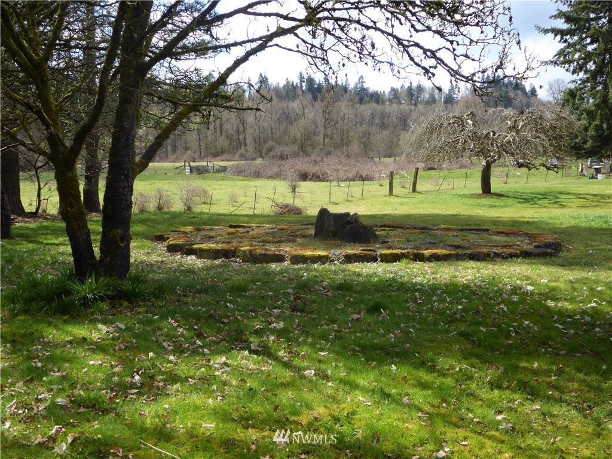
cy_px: 230
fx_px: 813
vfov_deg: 31.5
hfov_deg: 41.2
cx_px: 306
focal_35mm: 46
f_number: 3.9
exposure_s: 1/400
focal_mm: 7.8
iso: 100
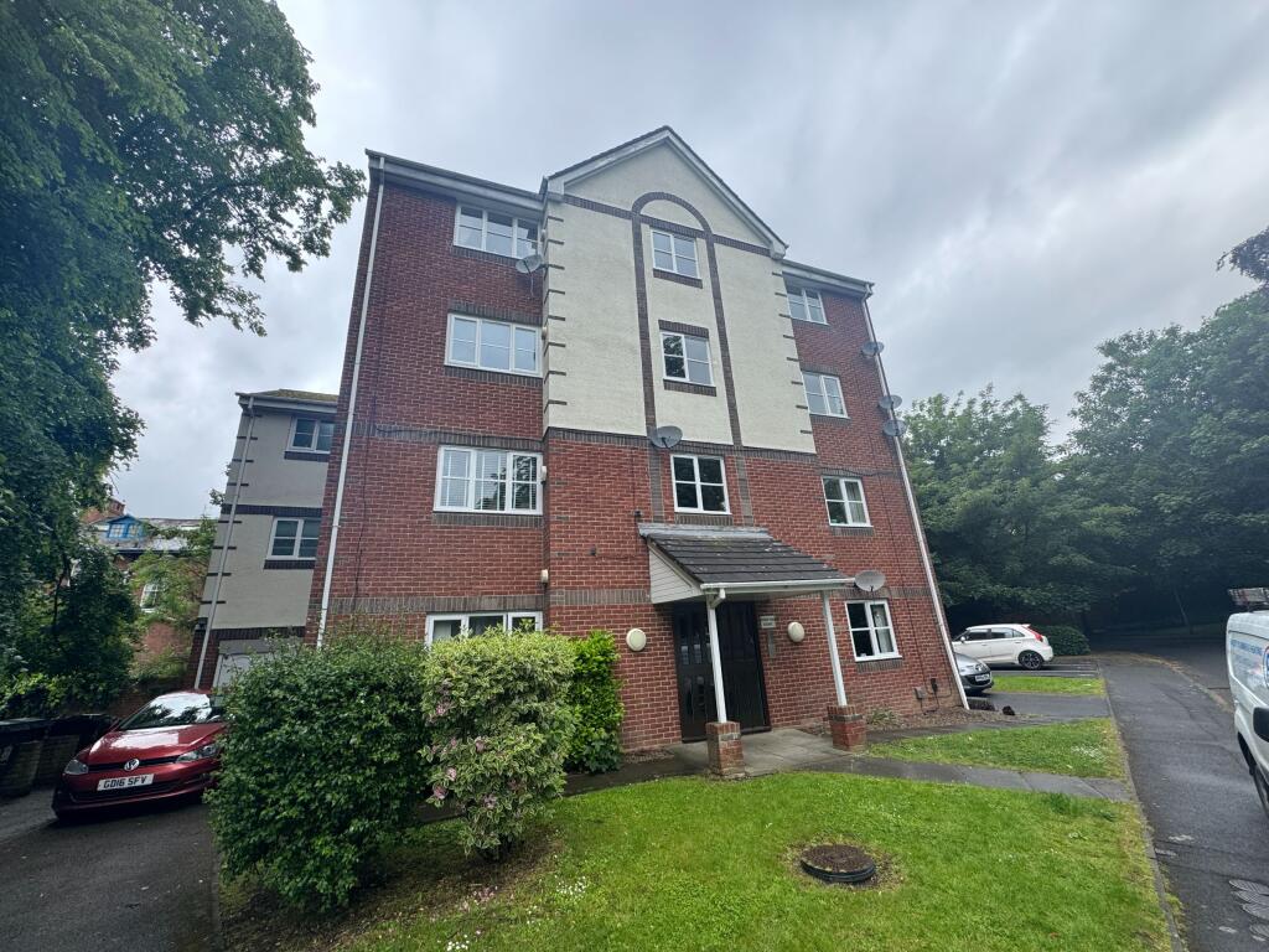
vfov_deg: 85.7
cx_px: 634
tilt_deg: +19.0
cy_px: 476
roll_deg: +3.3
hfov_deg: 102.1
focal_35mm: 14
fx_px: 513
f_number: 2.2
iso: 40
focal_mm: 2.22
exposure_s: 1/430
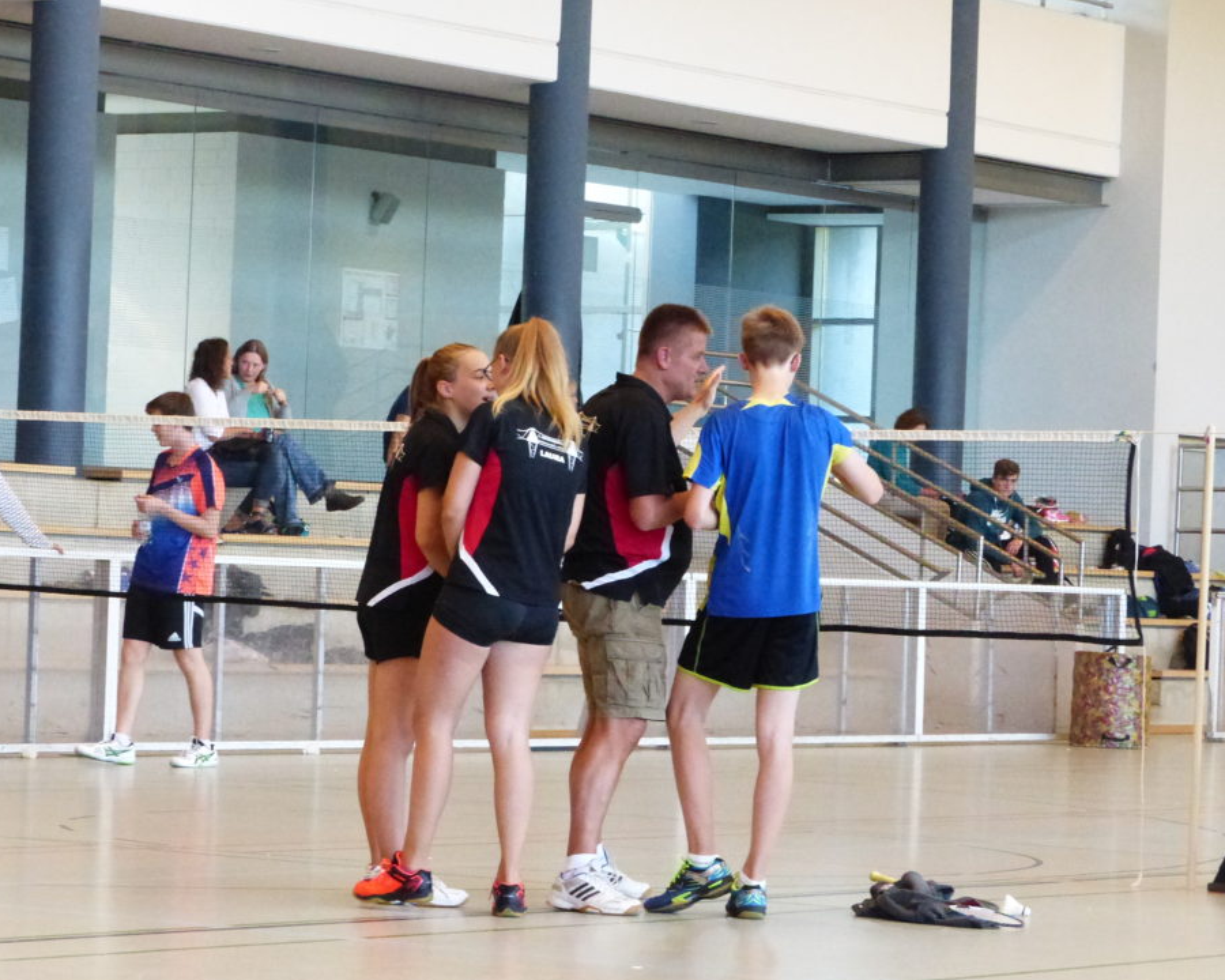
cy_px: 489
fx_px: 5076
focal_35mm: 140
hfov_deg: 13.8
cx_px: 618
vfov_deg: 11.0
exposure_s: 1/160
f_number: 4
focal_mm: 22.6
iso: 1600
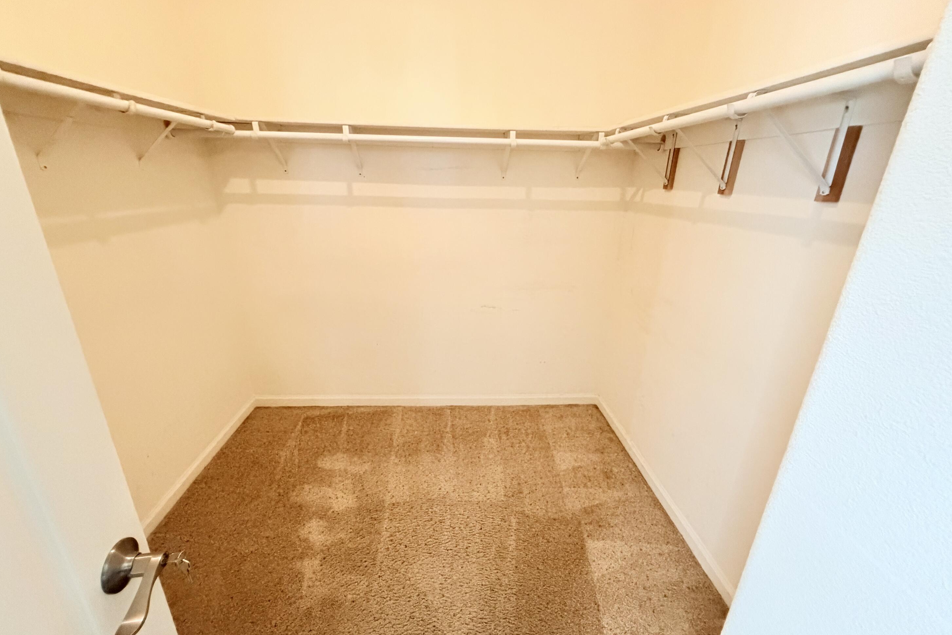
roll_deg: -0.8
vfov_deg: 77.3
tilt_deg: -20.3
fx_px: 397
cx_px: 470
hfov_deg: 100.4
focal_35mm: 15
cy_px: 314
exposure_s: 1/60
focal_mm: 2.22
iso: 800
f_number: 2.2
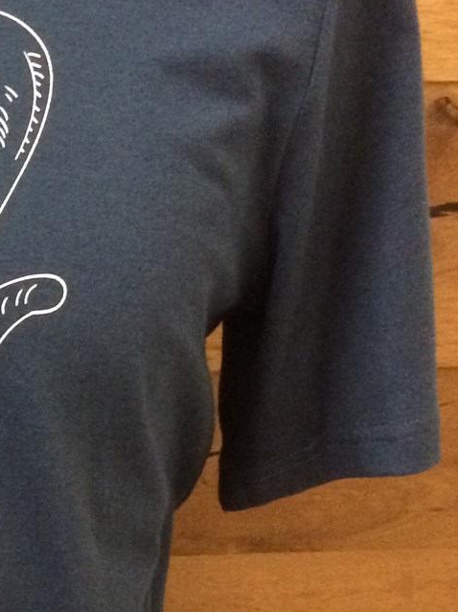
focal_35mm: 97
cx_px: -226
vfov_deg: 20.1
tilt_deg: -15.2
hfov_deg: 14.3
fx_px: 1712
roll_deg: -0.2
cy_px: 430
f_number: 2.2
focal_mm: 4.15
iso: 400
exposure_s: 1/17
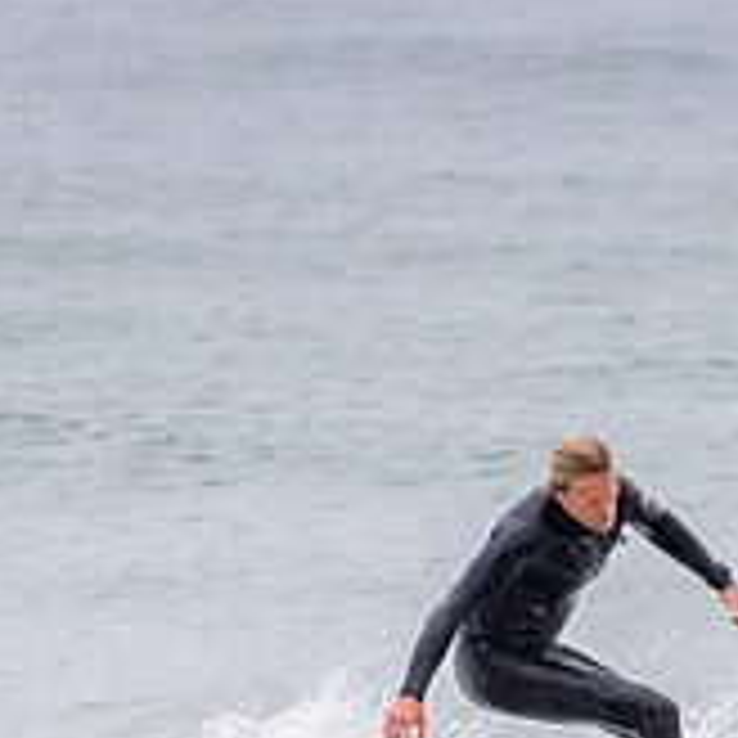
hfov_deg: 0.9
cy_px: 809
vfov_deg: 0.9
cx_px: 732
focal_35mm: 1847
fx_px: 44550
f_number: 5.6
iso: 1100
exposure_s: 1/1000
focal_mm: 500
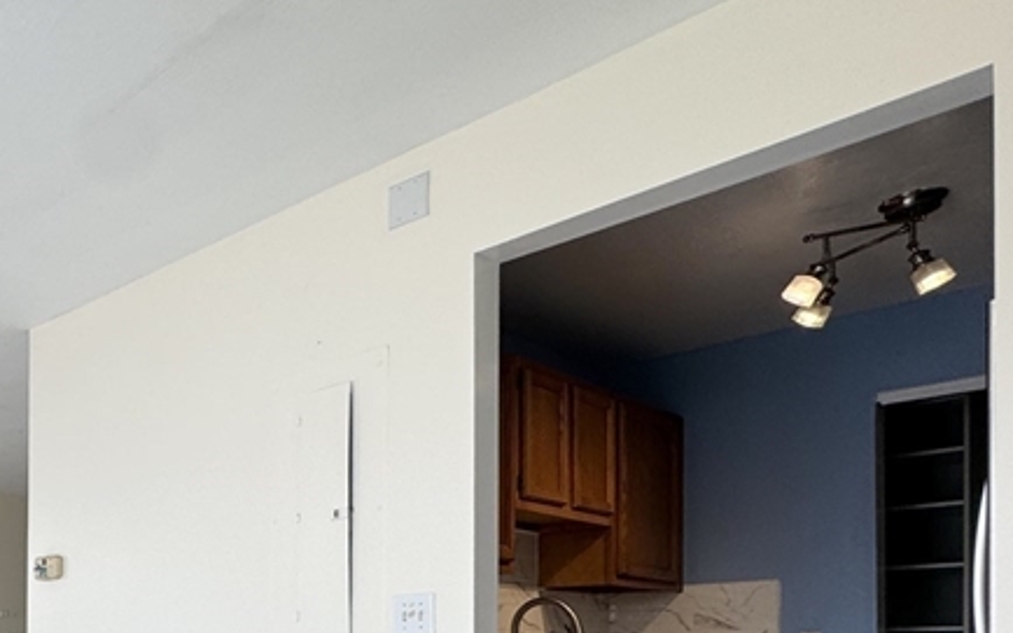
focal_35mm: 35
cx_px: 37
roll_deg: -1.1
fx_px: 966
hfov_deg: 47.5
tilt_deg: -0.6
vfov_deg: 32.9
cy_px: 652
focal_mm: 2.22
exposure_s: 1/120
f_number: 2.2
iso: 50
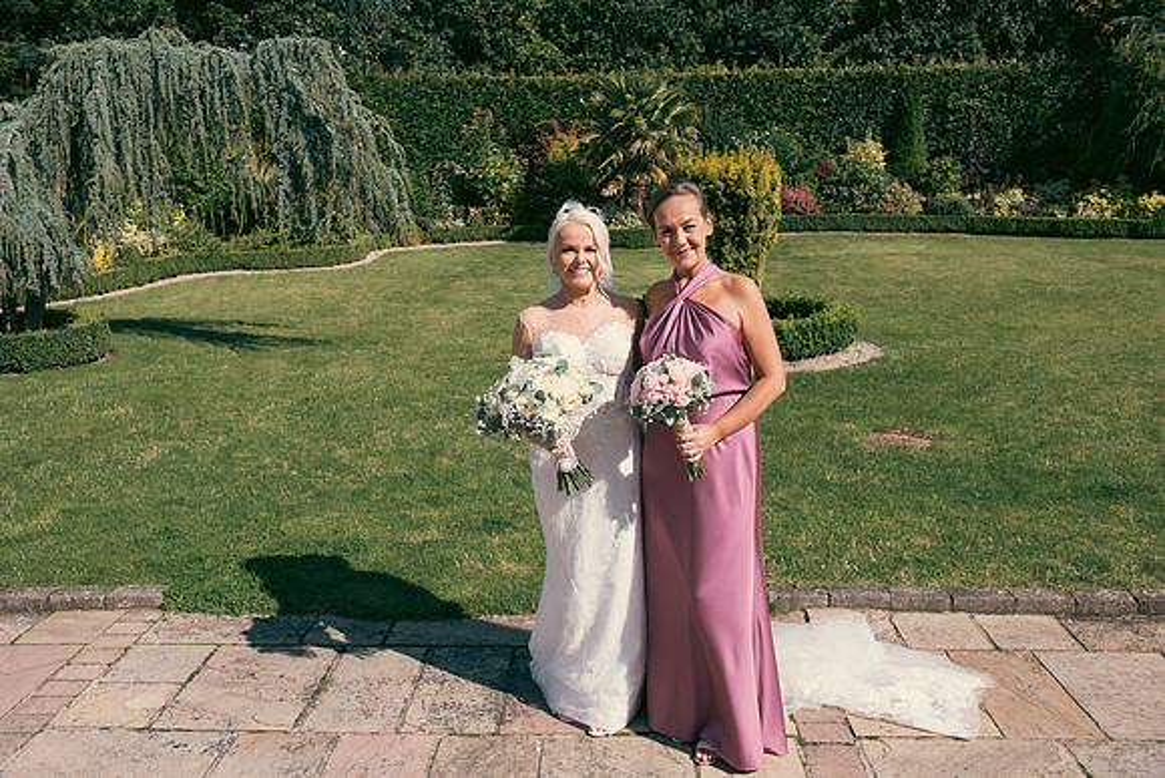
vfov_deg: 41.1
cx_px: 582
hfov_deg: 58.7
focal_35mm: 32
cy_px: 389
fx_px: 1036
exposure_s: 1/1600
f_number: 6.3
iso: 160
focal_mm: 32
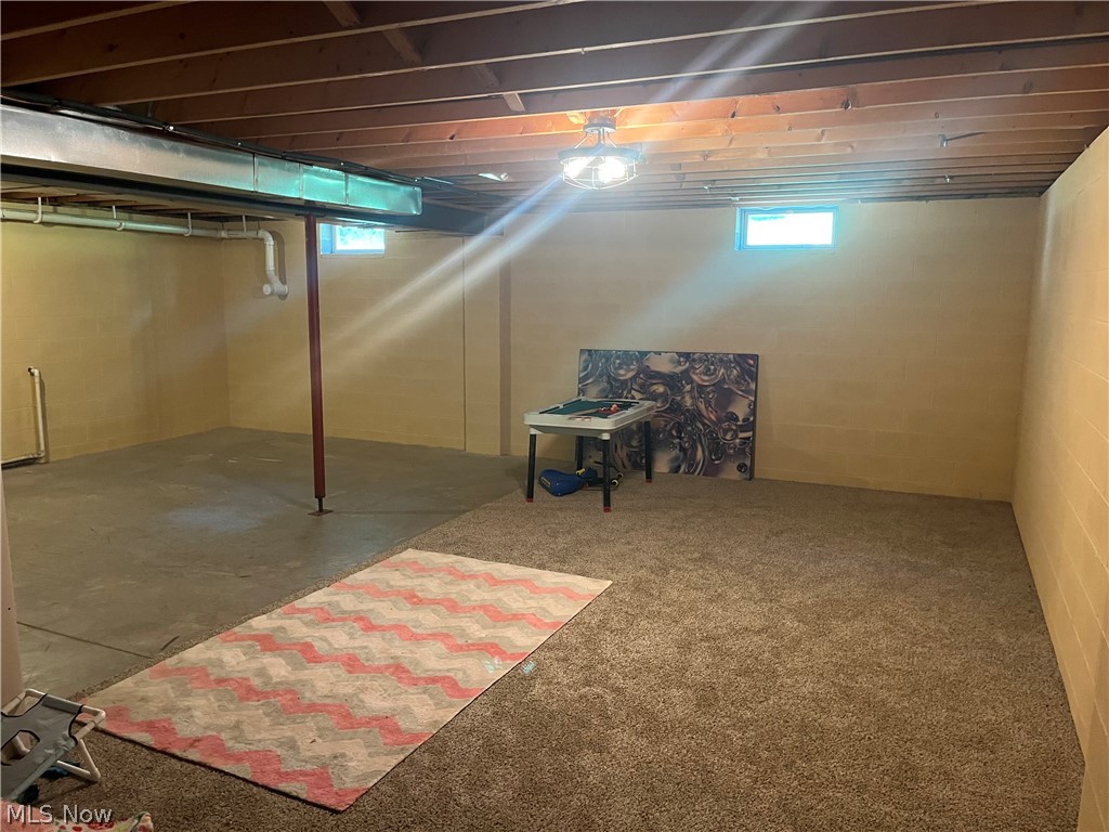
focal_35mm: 26
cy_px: 416
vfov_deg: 53.1
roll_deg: -1.3
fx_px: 833
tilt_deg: -9.3
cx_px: 554
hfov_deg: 67.3
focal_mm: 5.1
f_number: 1.6
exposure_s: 1/40
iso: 400
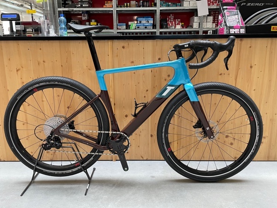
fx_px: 224
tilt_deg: -12.8
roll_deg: +0.8
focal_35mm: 28
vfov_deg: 49.7
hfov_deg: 63.4
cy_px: 97
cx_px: 132
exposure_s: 1/50
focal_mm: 4.2
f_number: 1.6
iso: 100
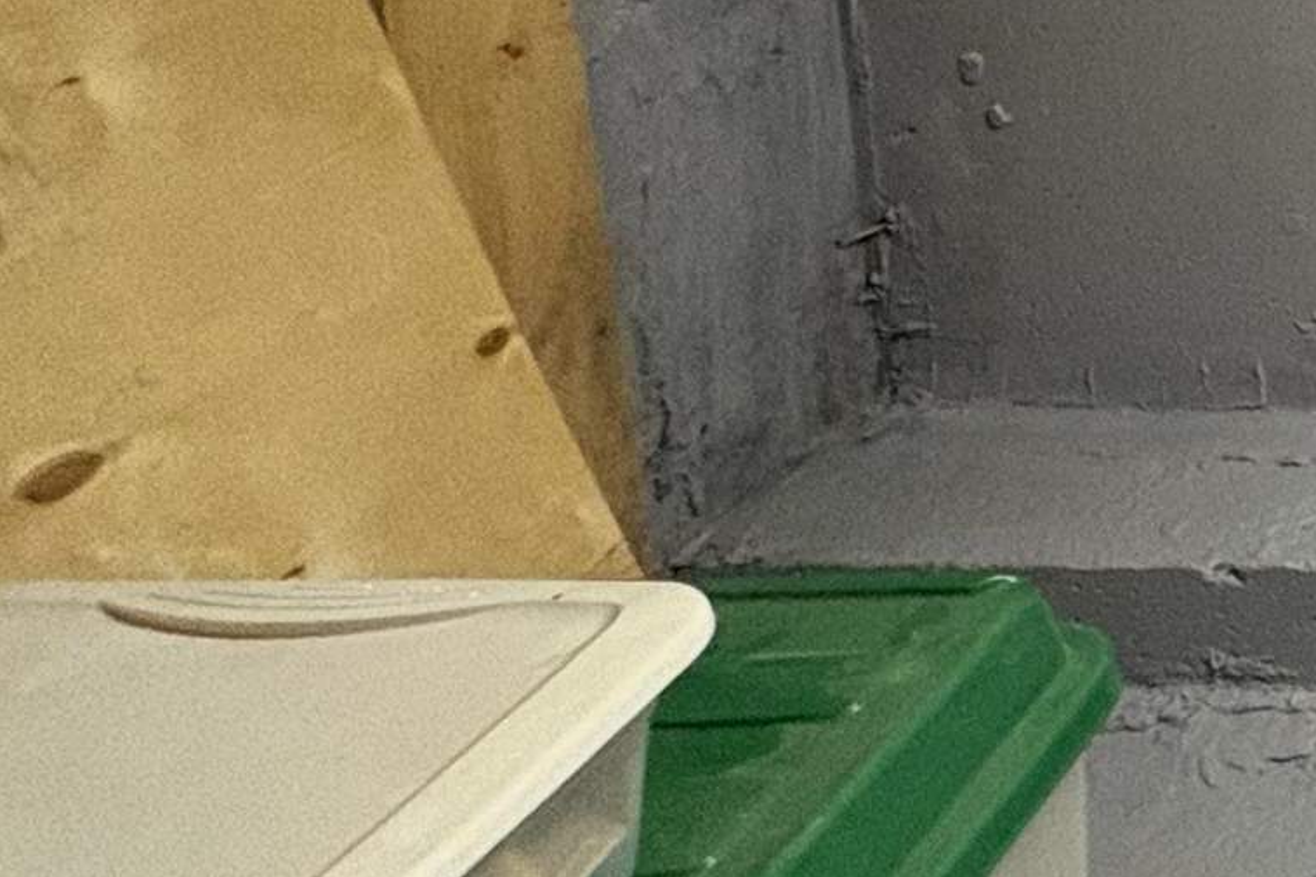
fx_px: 2156
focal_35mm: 59
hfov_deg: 20.2
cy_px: -478
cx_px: 2524
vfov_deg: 19.6
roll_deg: -0.5
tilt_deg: -10.7
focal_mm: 2.22
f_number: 2.2
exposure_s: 1/60
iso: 250
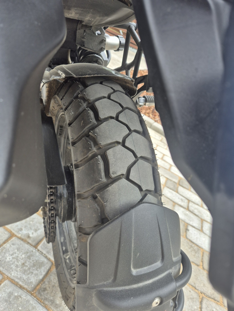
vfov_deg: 73.9
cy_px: 156
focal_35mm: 23
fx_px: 207
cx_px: 117
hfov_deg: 58.9
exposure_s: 1/346
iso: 25
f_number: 1.8
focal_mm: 5.4
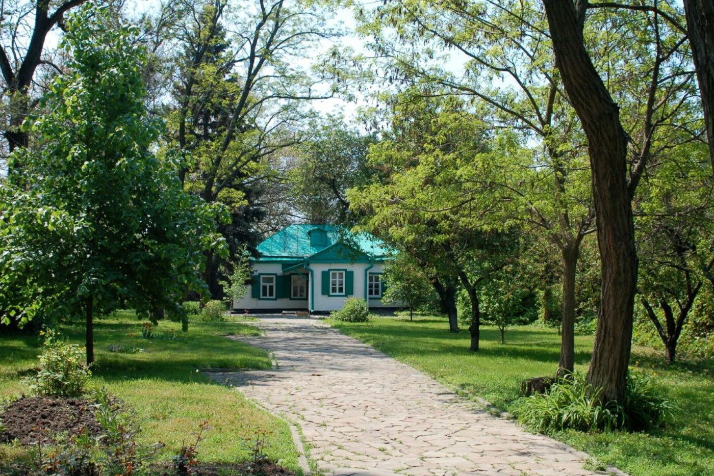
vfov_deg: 28.1
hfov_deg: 41.1
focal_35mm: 48
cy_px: 208
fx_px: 952
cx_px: 358
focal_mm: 28
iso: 200
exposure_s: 1/250
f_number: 8
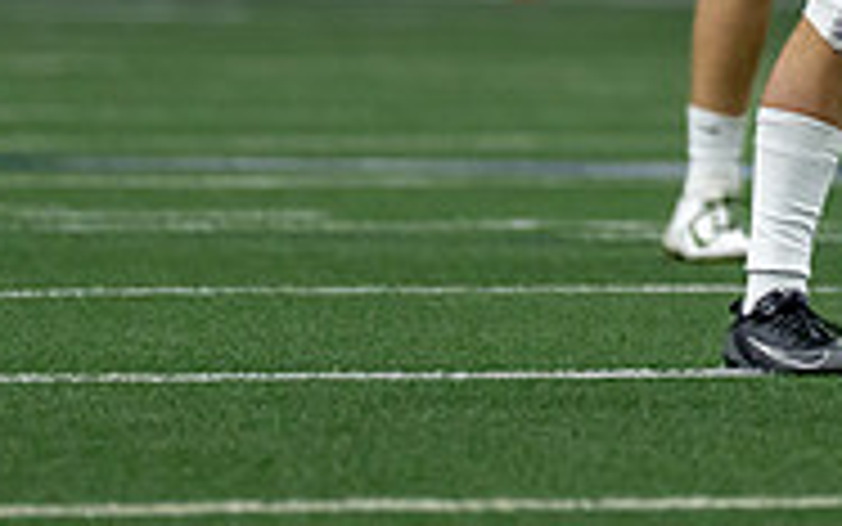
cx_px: 1112
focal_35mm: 1019
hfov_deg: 2.1
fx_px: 23390
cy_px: -397
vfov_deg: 1.3
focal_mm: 200
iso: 1250
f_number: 2.8
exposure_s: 1/1000
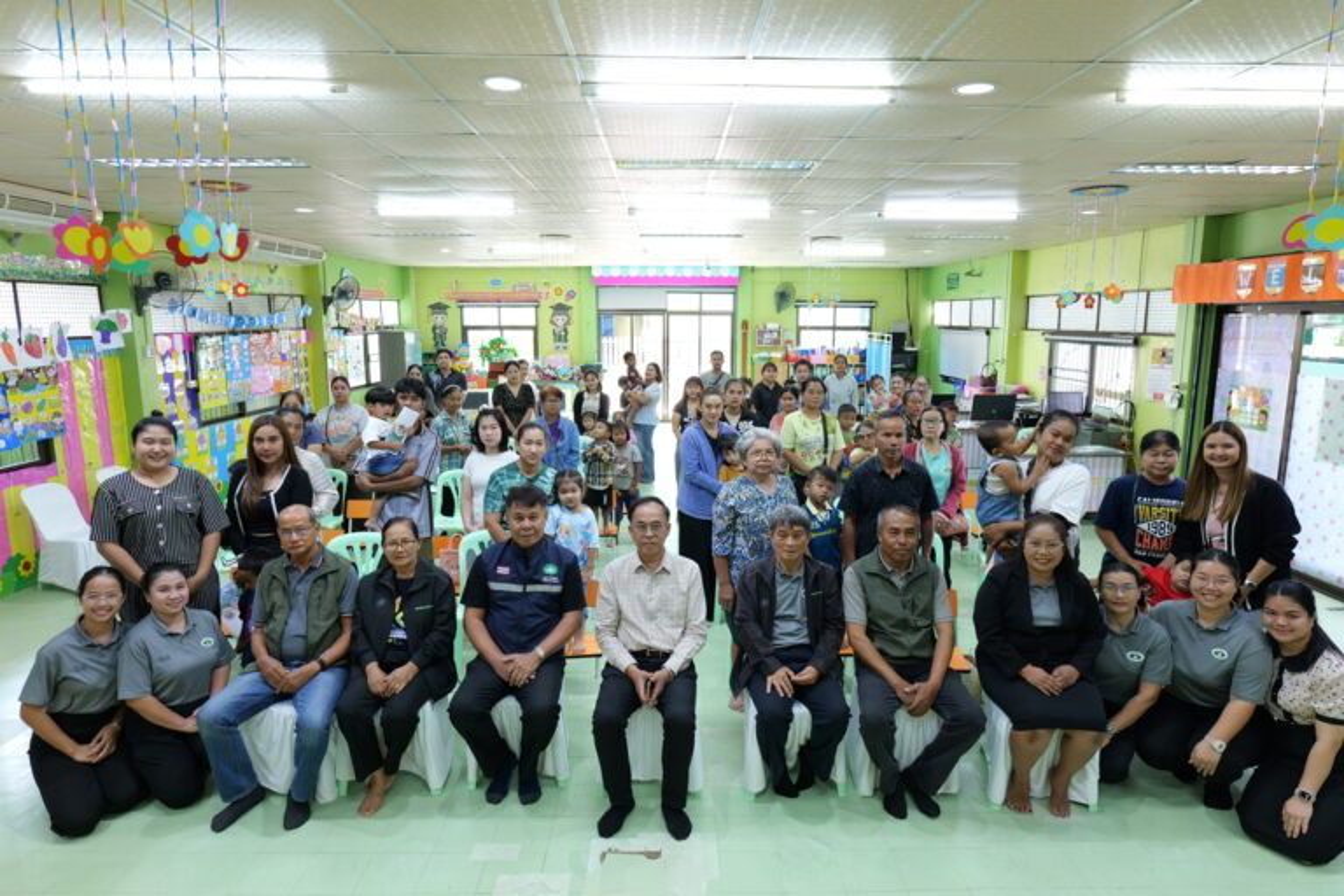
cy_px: 448
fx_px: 747
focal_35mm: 20
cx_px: 672
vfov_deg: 61.9
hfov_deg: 84.0
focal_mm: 20
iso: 1250
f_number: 5.6
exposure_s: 1/30
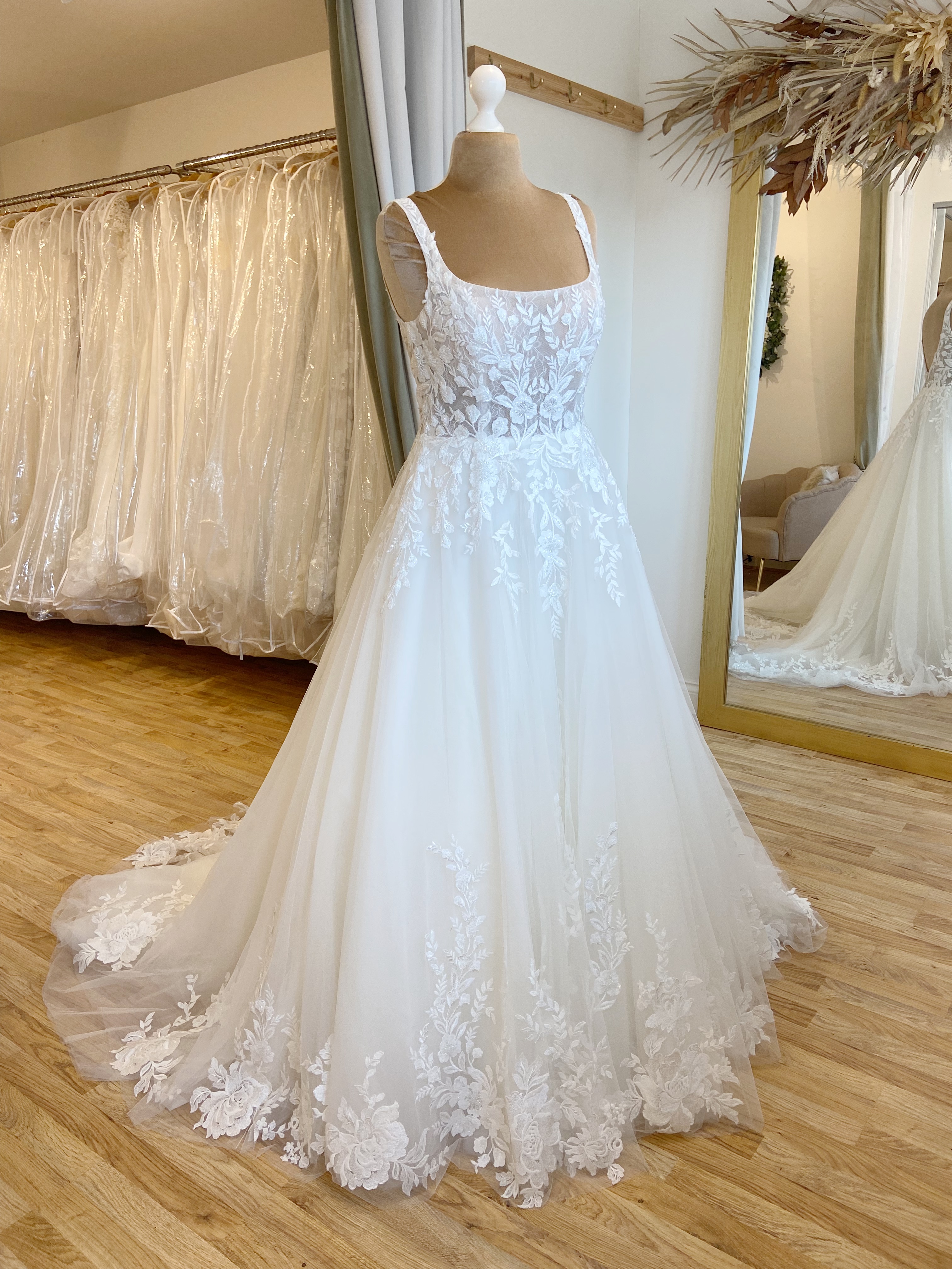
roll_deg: +2.2
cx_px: 476
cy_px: 634
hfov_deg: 53.1
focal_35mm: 26
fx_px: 953
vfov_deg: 67.3
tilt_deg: -14.3
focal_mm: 4.25
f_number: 1.8
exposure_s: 1/100
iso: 64
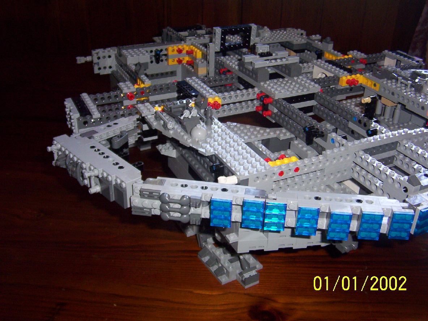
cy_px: 160
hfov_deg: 51.4
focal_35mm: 36
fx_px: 445
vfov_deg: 39.7
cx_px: 214
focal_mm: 5.54
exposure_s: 1/30
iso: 140
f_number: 2.76
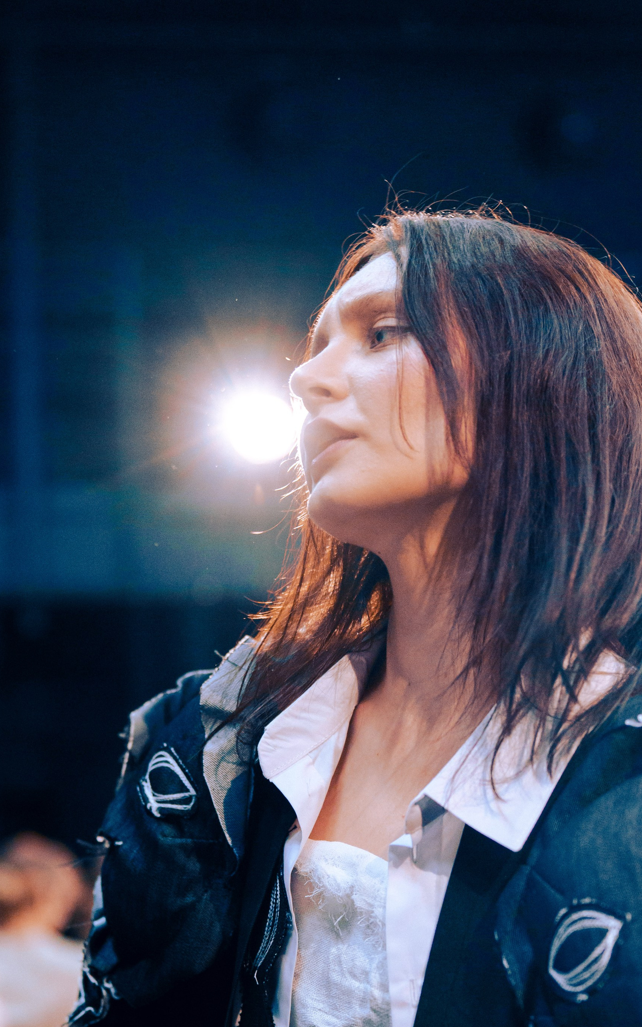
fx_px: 2351
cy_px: 763
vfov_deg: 24.4
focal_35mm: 84
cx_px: 295
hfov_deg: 15.5
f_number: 2.2
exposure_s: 1/250
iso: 2500
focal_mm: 55
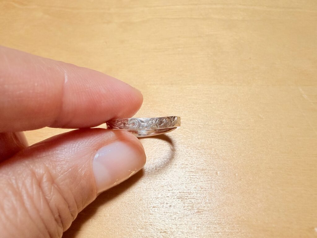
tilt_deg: -56.5
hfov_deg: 67.3
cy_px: 119
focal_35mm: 26
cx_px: 158
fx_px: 238
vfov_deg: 53.1
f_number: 2.2
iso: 250
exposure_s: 1/100
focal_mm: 2.22
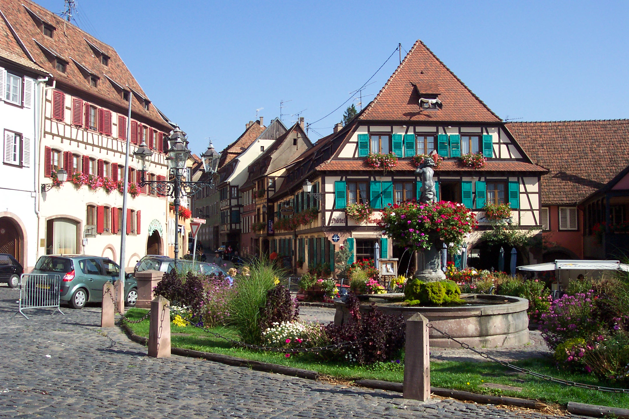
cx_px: 314
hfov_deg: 50.7
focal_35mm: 38
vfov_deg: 35.1
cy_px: 210
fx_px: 664
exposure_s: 1/500
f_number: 4.8
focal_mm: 8
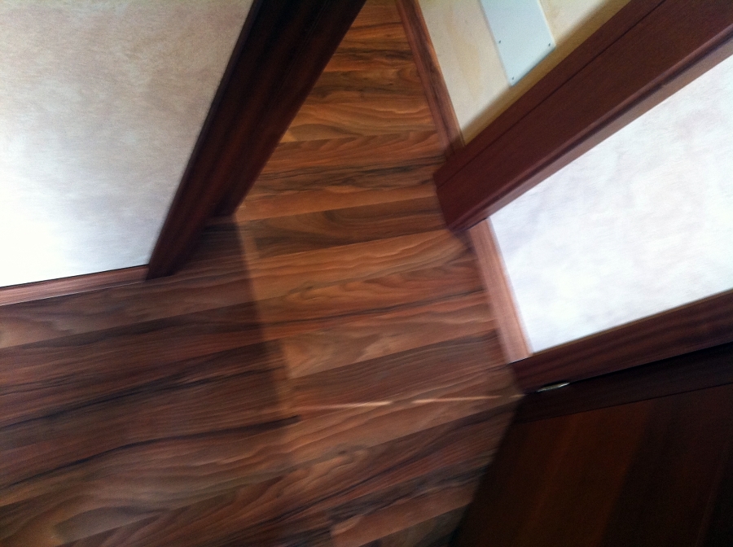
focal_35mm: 35
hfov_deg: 52.7
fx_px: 740
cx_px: 366
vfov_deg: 40.6
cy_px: 274
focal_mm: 3.85
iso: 125
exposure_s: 1/15
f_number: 2.8
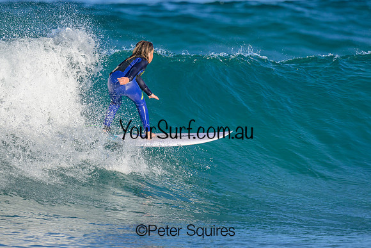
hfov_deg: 2.0
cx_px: 188
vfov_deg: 1.4
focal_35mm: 1010
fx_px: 10406
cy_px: 107
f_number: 6.3
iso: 500
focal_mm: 800
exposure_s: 1/2000
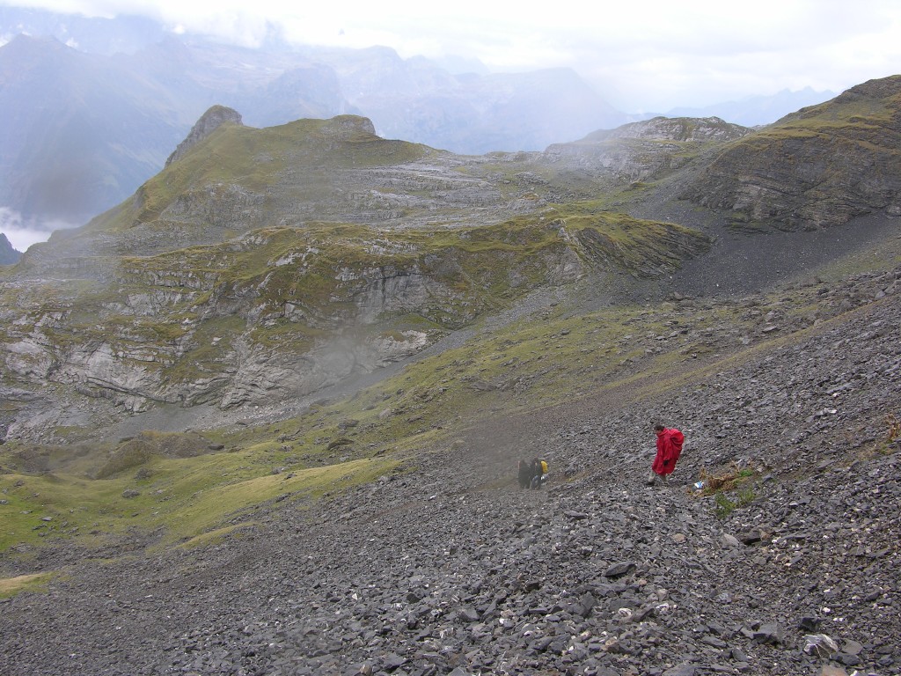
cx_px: 450
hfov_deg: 52.6
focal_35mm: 35
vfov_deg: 40.7
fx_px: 911
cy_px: 338
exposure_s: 1/66.3
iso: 50
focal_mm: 8.9
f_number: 4
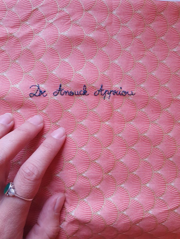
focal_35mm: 26
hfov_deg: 53.1
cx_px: 90
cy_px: 120
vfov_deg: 67.3
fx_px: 180
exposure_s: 1/50
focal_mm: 4.32
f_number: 1.5
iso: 400
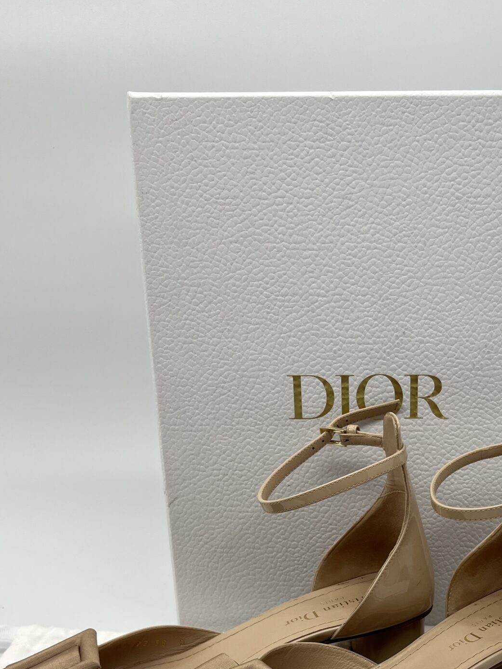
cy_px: 589
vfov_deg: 37.3
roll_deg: +0.6
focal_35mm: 48
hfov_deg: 29.8
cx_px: 370
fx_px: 928
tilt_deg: -24.6
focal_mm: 5.7
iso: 40
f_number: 1.5
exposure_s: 1/272
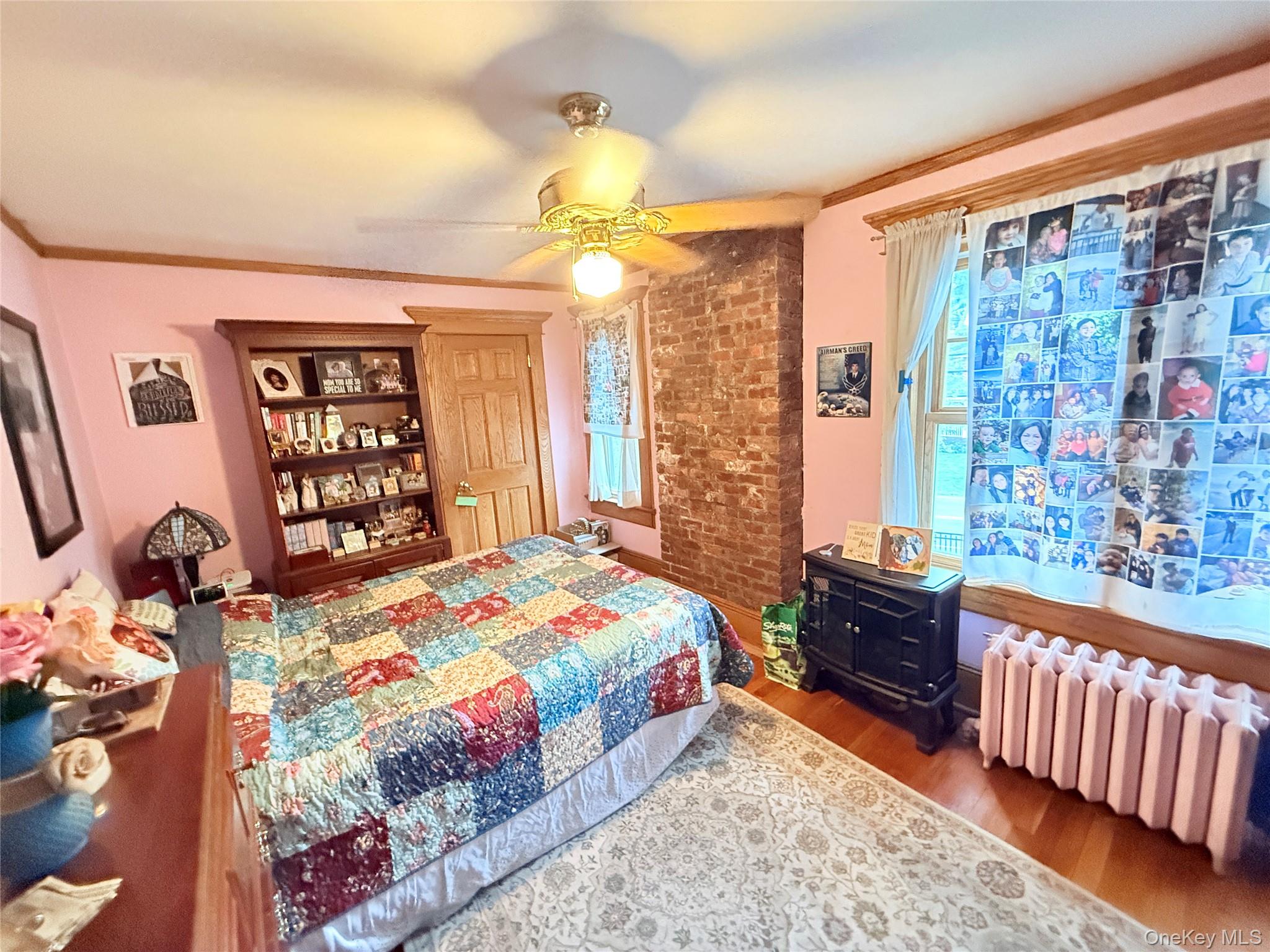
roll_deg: +2.8
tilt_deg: -8.5
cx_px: 635
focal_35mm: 14
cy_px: 476
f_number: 2.2
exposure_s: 1/60
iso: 1000
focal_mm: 2.22
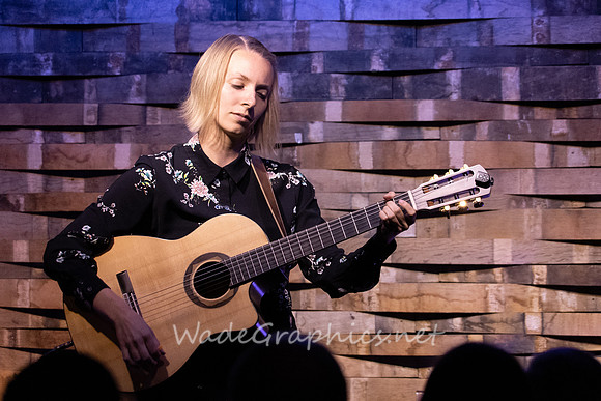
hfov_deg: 6.1
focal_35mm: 339
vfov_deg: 4.1
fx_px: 5666
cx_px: 307
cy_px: 175
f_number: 6.3
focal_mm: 240
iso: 6400
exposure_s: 1/125
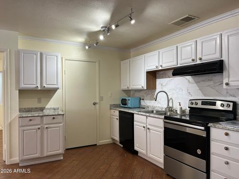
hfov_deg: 67.3
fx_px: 180
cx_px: 120
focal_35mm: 26
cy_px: 90
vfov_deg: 53.1
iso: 80
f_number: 1.6
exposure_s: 1/60
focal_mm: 5.1
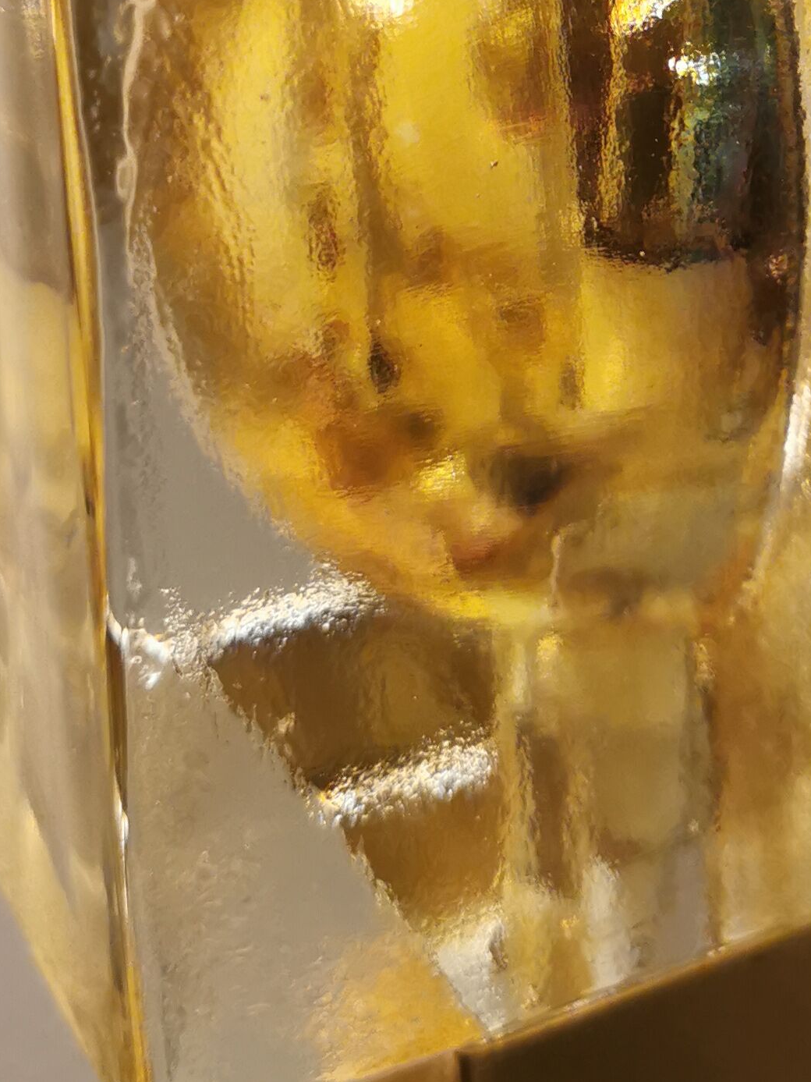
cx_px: 553
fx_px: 2218
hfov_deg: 20.6
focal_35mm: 71
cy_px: -7
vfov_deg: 26.0
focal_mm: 5.56
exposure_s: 1/50
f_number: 1.6
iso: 200
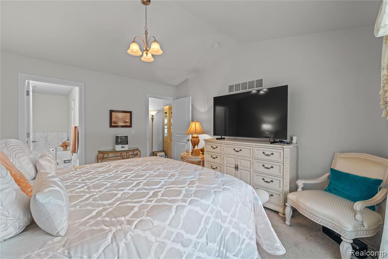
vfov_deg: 77.3
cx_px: 194
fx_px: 162
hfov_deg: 100.4
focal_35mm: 15
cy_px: 130
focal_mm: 10
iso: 640
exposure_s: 1/2
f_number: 6.4
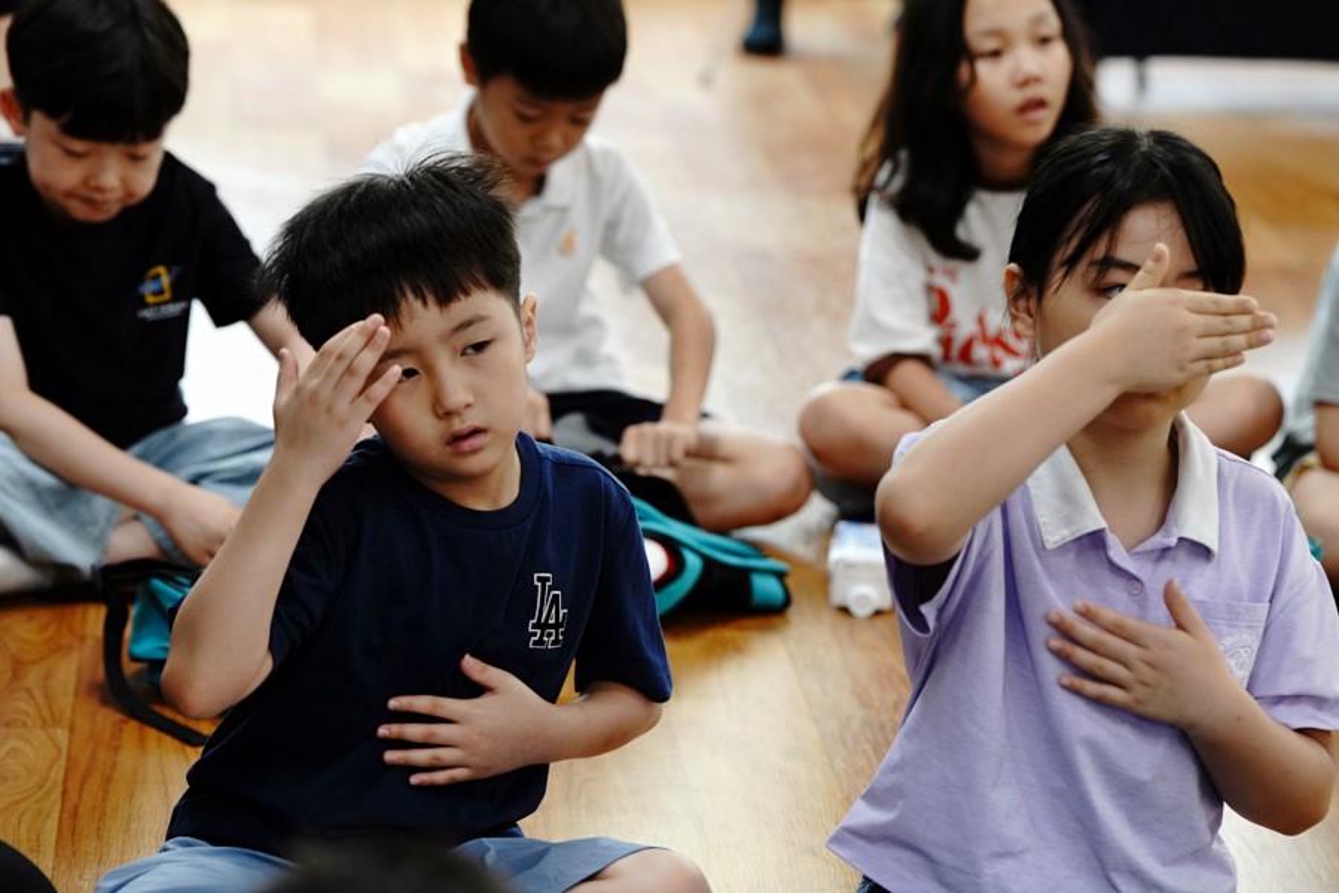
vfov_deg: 10.3
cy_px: 446
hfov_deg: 15.4
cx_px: 670
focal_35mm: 133
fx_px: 4946
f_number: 4.5
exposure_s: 1/160
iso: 2000
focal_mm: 133
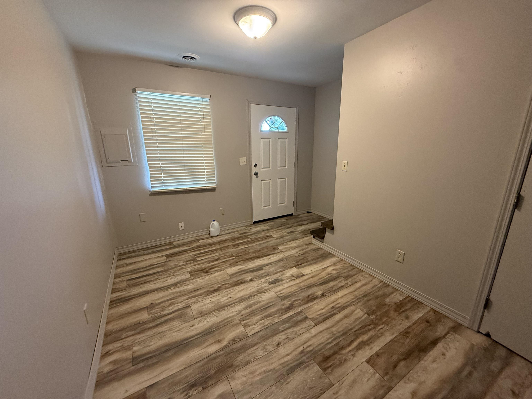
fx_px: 215
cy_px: 200
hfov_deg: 102.1
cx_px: 266
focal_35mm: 14
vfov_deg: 85.7
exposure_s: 1/60
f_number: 2.2
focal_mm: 2.22
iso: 400
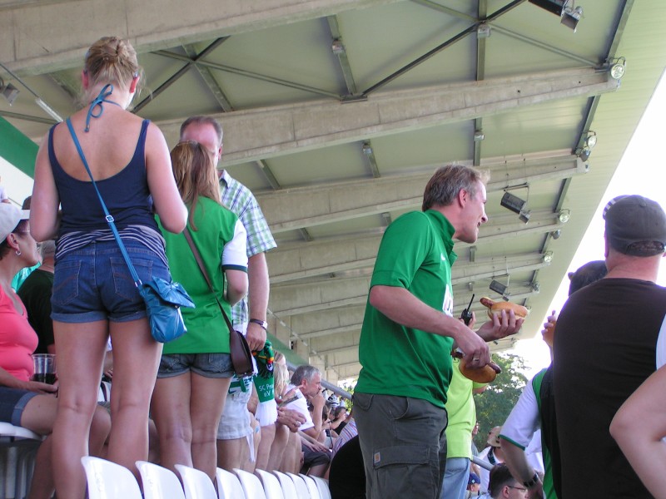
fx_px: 1154
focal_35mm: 60
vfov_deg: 24.4
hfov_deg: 32.2
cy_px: 250
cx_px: 333
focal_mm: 9.2
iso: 50
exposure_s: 1/80
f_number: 4
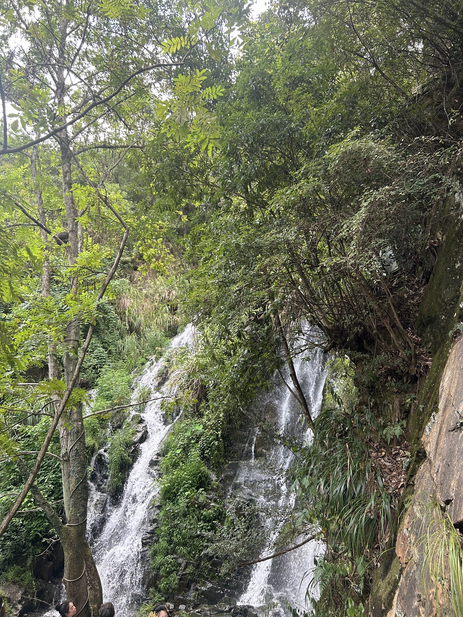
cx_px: 232
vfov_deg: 67.3
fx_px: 464
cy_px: 308
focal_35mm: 26
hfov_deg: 53.1
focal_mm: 5.7
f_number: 1.5
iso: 80
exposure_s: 1/121
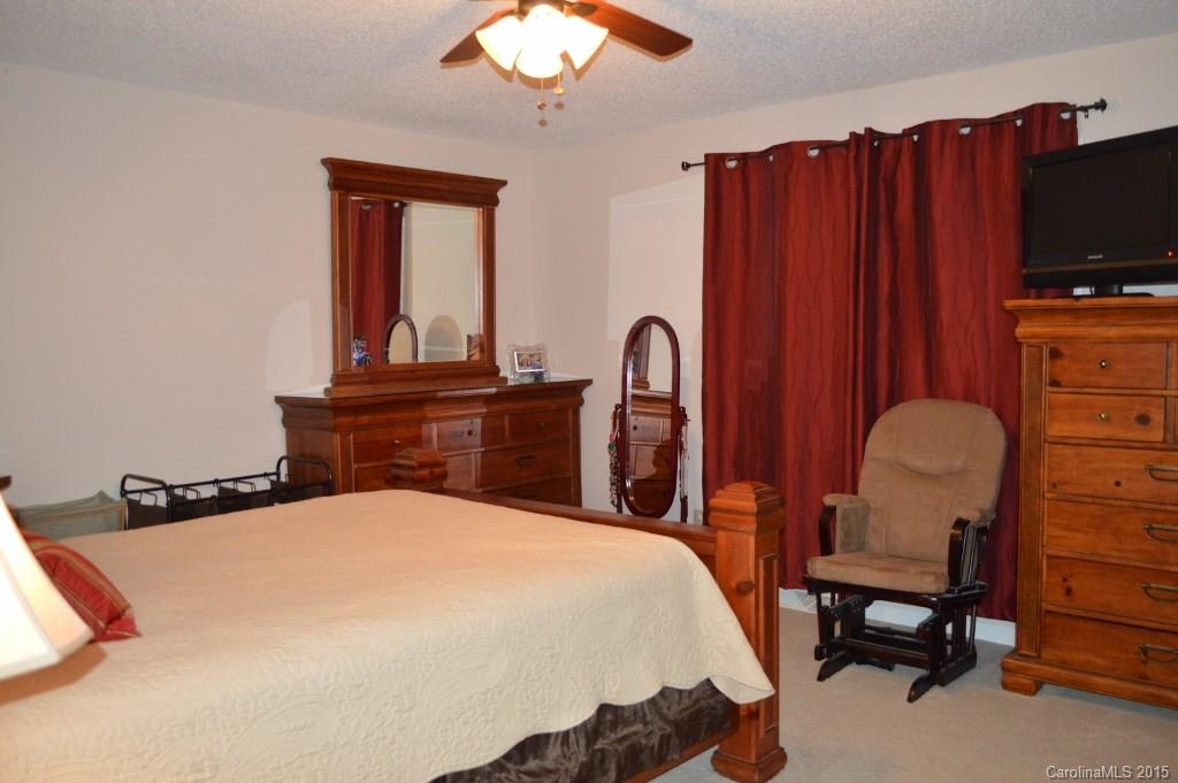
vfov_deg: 47.9
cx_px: 589
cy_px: 392
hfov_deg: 67.4
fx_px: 883
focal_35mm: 27
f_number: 3.5
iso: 1400
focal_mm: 18
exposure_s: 1/60
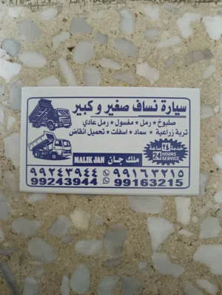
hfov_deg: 51.4
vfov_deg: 65.3
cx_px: 111
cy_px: 148
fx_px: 231
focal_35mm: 27
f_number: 1.9
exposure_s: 1/16.7
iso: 4739
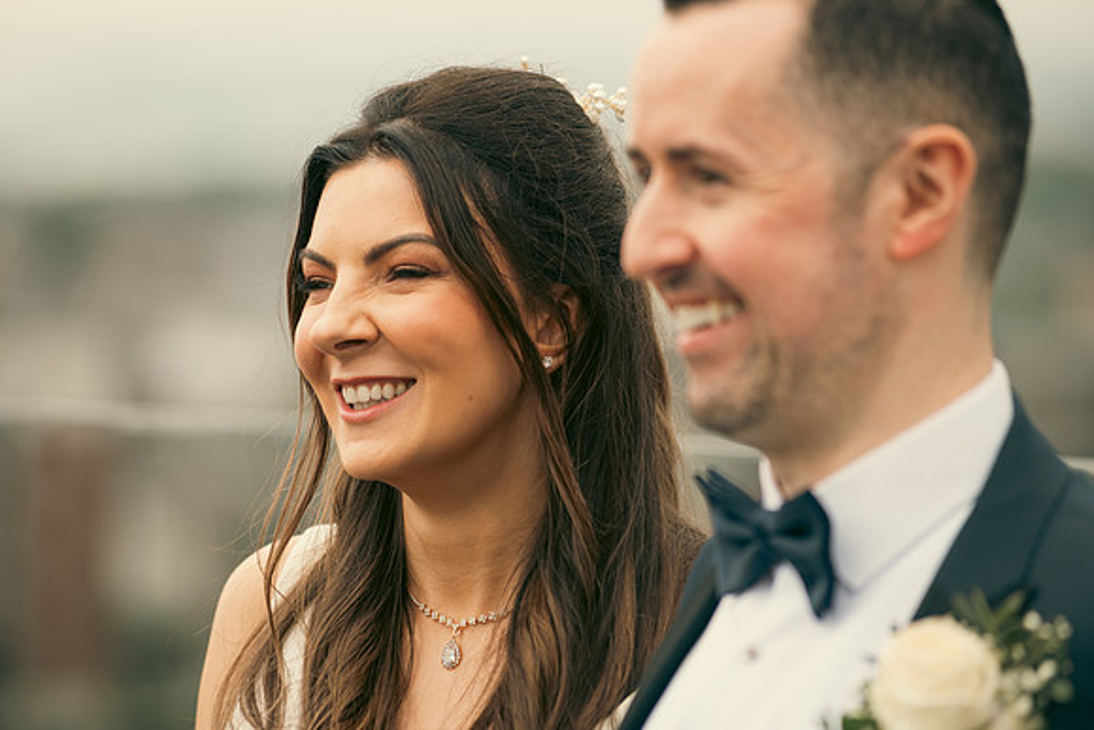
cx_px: 547
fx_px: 6079
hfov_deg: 10.3
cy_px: 365
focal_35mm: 200
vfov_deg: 6.9
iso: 160
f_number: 3.5
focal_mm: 200
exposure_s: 1/250
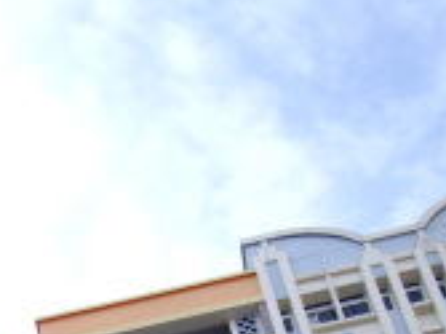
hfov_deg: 15.6
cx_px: -77
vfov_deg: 11.7
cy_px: 486
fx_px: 1571
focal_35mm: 122
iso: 80
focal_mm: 6.2
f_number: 2.8
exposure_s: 1/250
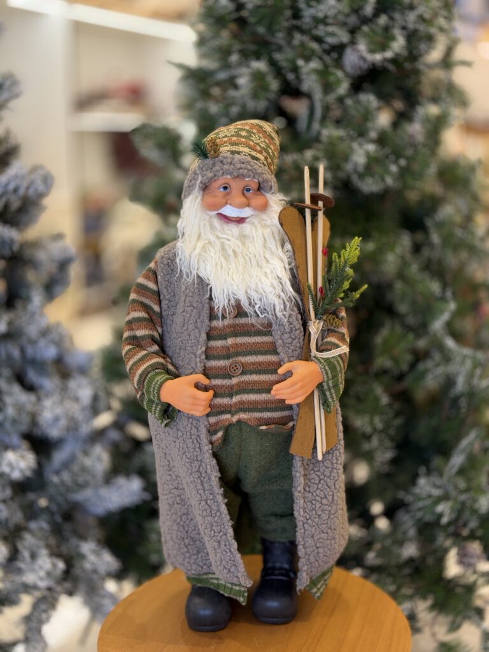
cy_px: 326
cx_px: 244
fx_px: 904
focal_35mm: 48
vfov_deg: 39.7
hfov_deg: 30.3
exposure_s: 1/60
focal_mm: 6.76
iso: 80
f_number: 1.78
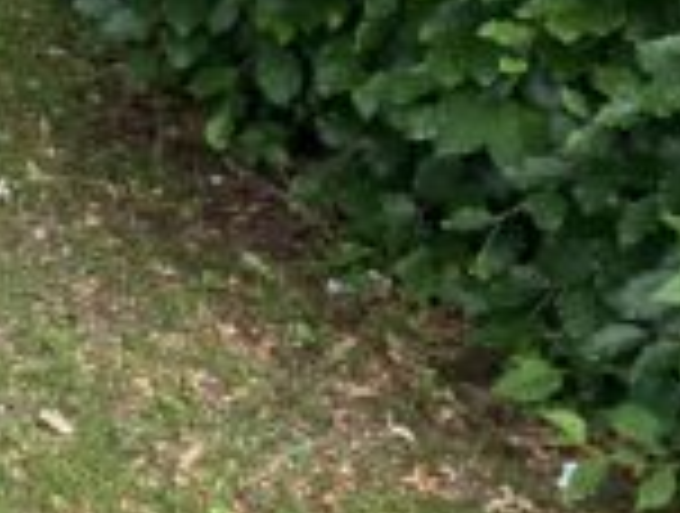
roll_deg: +1.0
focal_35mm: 142
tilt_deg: -19.3
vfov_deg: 10.3
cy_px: -86
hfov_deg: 12.1
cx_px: -734
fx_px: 2796
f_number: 1.8
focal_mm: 3.99
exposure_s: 1/121
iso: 50
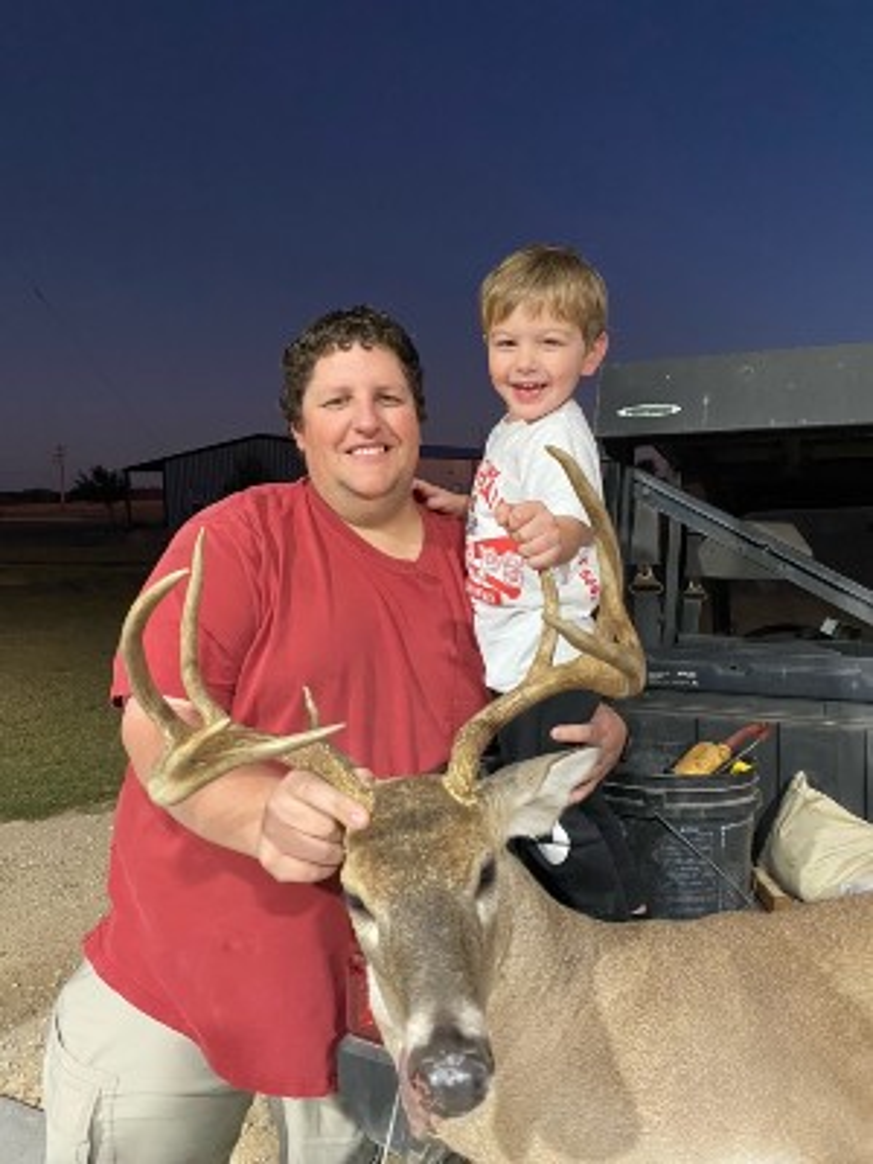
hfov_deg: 53.1
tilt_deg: -5.9
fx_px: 874
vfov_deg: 67.3
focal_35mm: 26
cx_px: 436
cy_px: 582
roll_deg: +1.3
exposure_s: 1/60
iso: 400
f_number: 1.8
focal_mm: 4.25
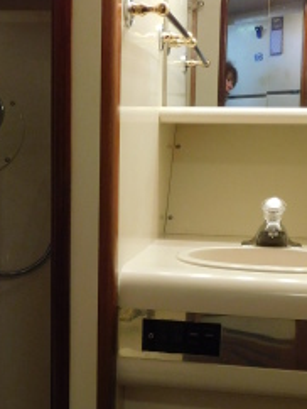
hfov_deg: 25.7
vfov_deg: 33.7
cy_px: 232
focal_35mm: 57
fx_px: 673
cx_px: 138
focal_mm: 4
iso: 220
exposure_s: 1/30
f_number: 3
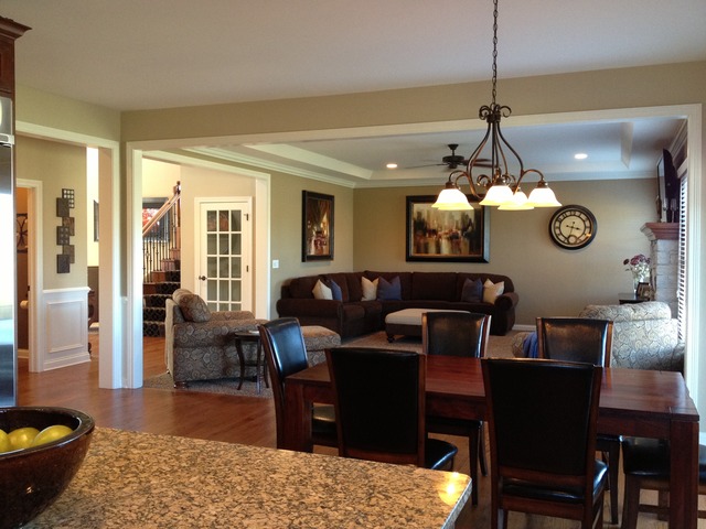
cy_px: 264
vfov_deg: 40.7
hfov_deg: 52.6
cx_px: 353
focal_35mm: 35
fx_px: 714
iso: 160
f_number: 2.4
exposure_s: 1/20
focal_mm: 4.28
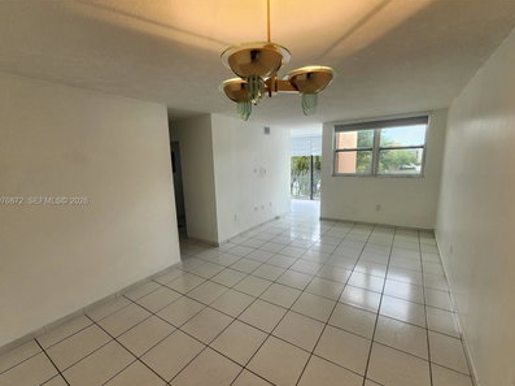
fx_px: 208
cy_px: 201
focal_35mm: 14
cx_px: 258
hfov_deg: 102.1
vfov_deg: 85.5
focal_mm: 2.2
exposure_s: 1/120
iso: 64
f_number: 2.2
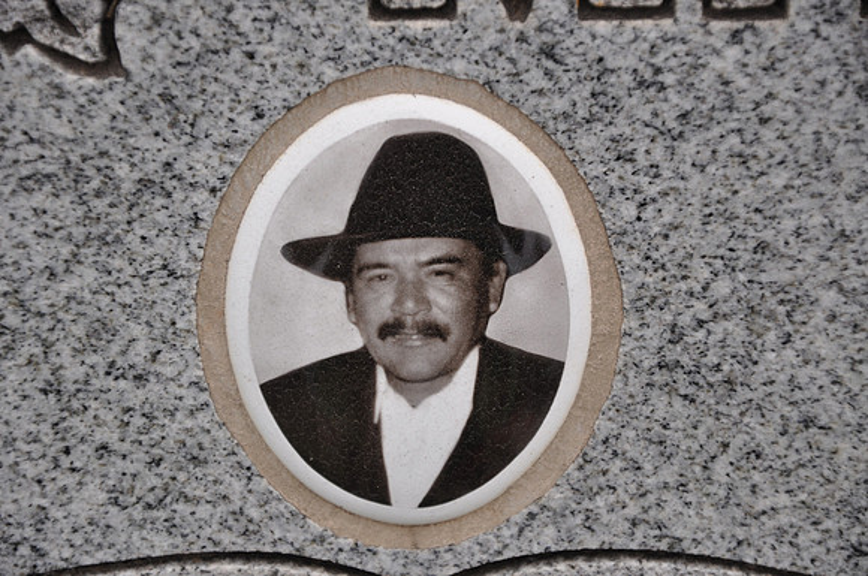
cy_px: 288
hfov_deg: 13.1
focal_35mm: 158
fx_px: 3792
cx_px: 434
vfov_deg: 8.7
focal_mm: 105
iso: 200
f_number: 5.6
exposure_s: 1/125
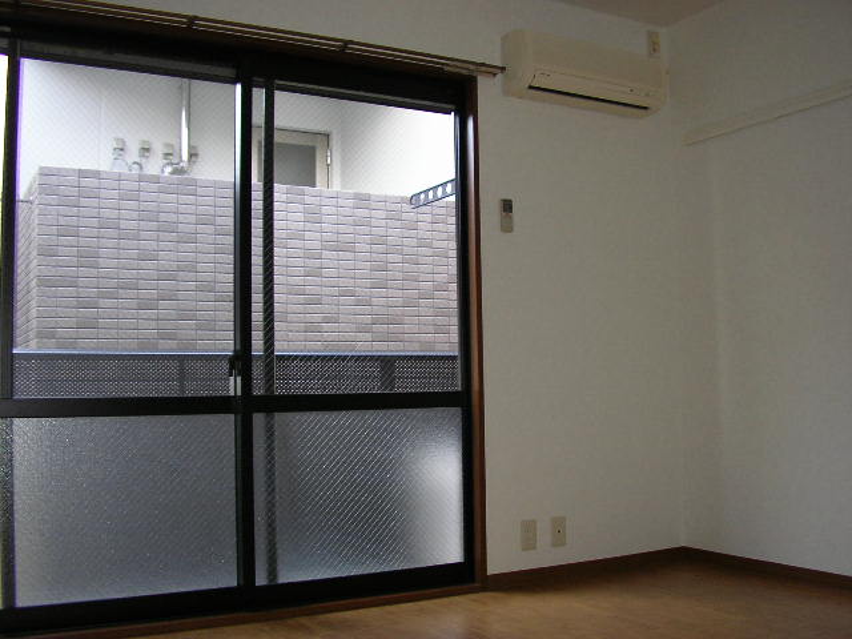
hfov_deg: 49.0
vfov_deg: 37.7
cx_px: 426
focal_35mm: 38
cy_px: 320
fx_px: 935
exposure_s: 1/30
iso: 100
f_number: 2.9
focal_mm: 5.8
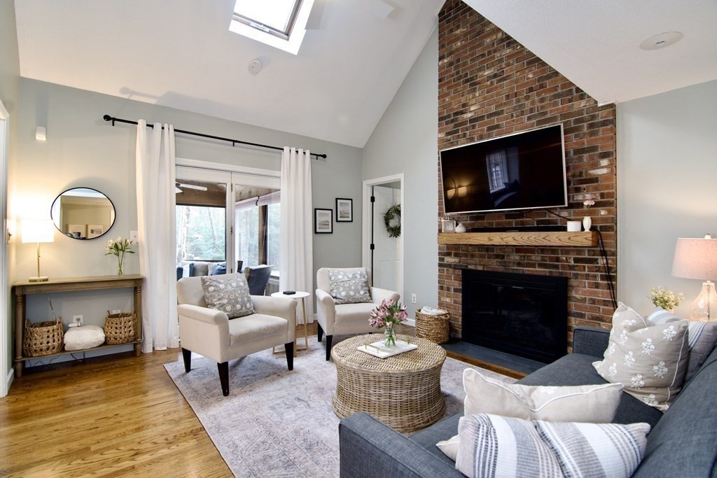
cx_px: 358
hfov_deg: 95.0
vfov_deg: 72.1
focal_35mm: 16
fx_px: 329
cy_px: 239
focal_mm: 11
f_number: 7.1
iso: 400
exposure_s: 1/15
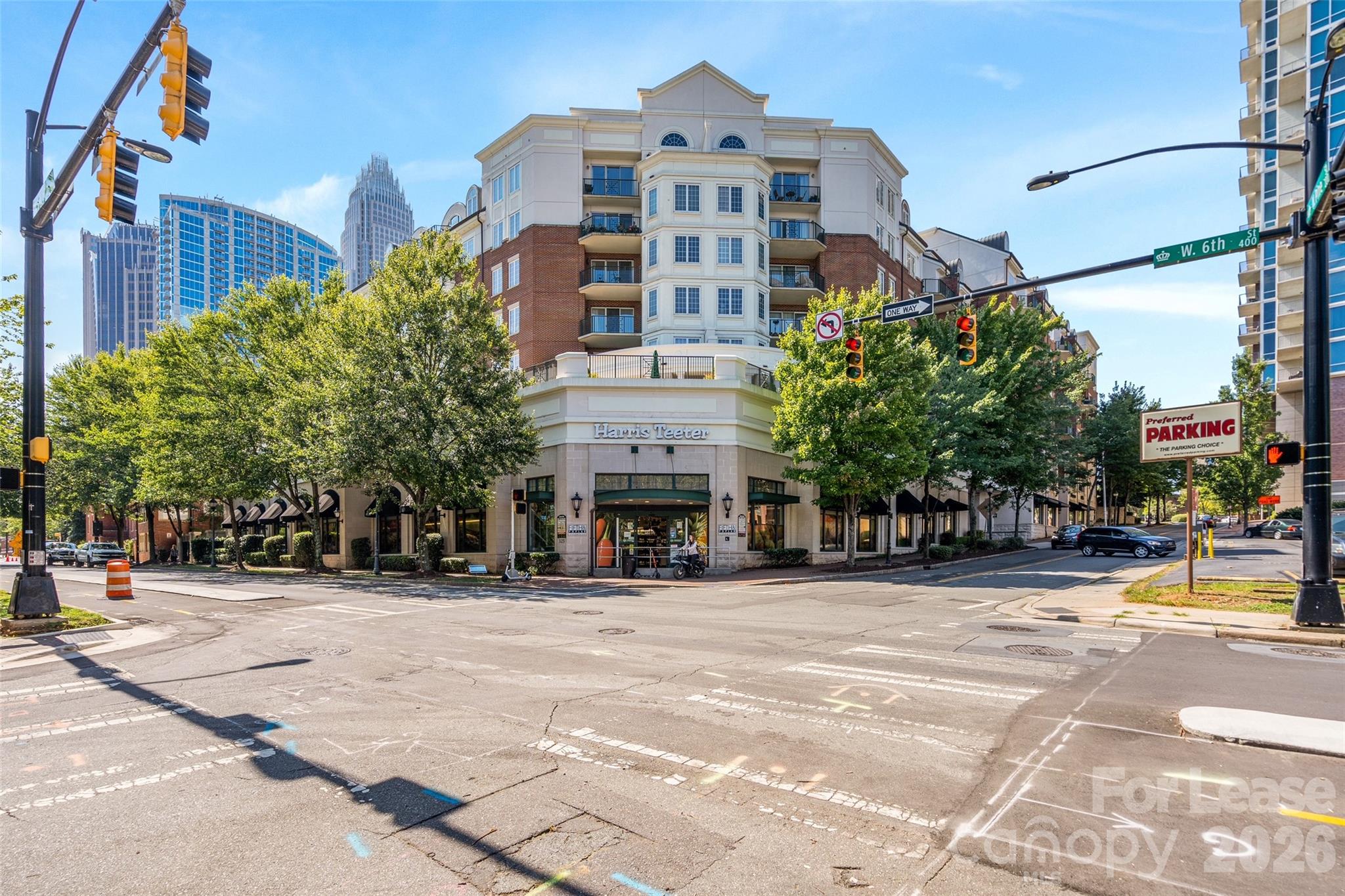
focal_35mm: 16
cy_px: 448
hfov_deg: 96.7
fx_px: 598
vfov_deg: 73.7
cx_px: 672
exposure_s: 1/125
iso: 100
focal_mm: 16
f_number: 8
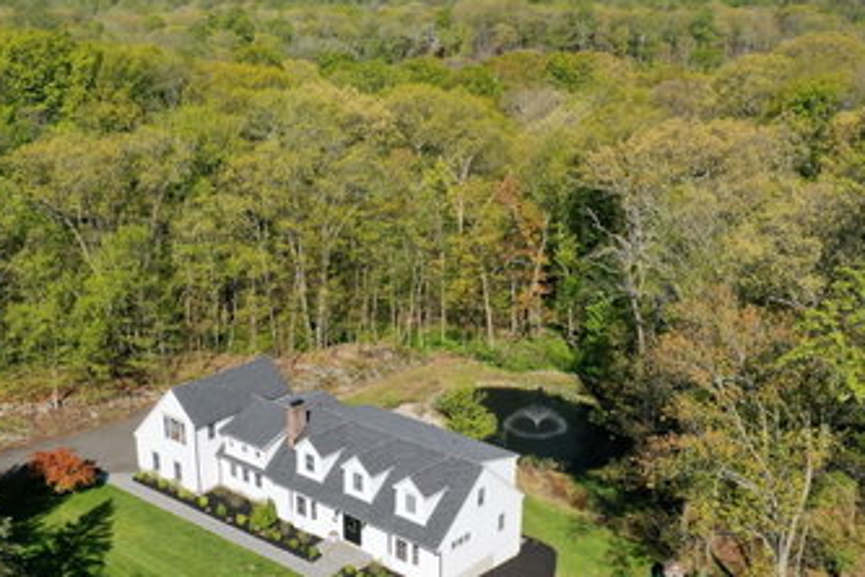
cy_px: 376
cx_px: 379
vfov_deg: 31.0
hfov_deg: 45.3
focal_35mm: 43
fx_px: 1033
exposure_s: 1/640
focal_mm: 10.26
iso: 100
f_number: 6.3
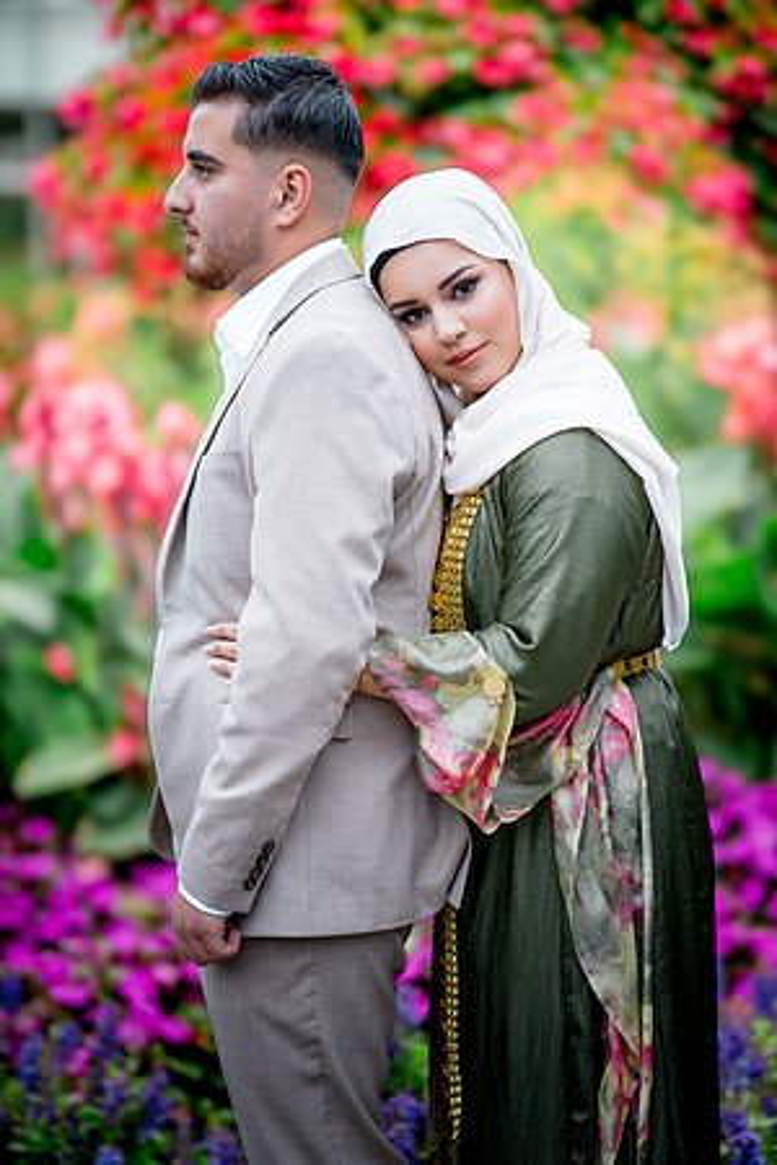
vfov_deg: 23.9
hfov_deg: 16.1
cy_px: 582
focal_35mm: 85
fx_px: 2752
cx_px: 388
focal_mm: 85
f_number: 1.4
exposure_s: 1/2000
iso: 100
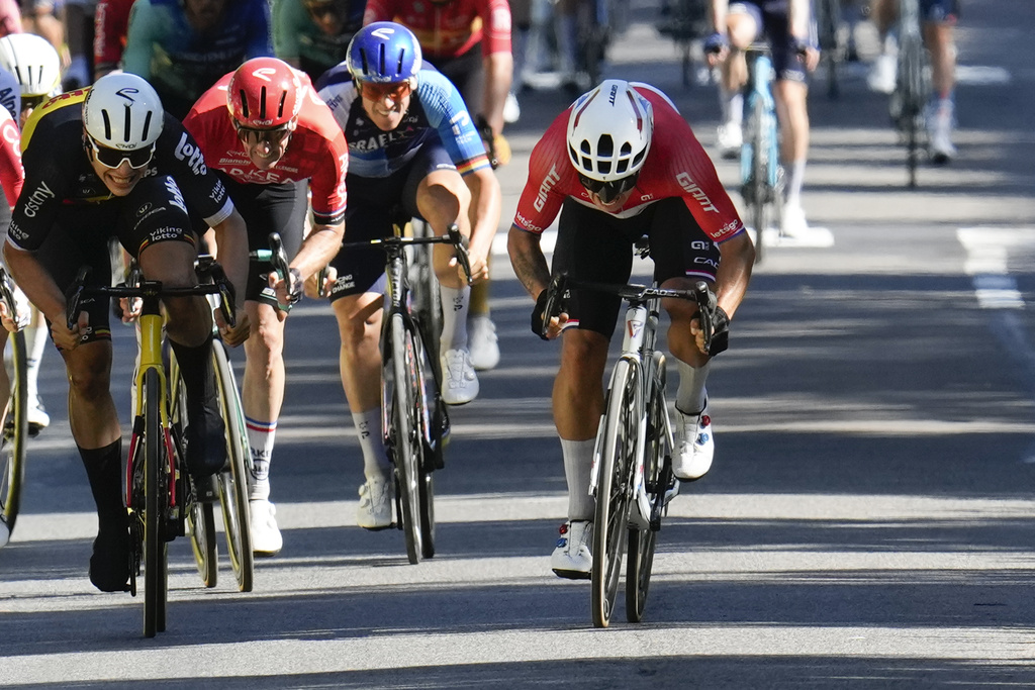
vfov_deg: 2.3
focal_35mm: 600
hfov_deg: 3.4
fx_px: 17251
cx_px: 518
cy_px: 345
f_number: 5.6
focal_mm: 400
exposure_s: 1/1600
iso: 640
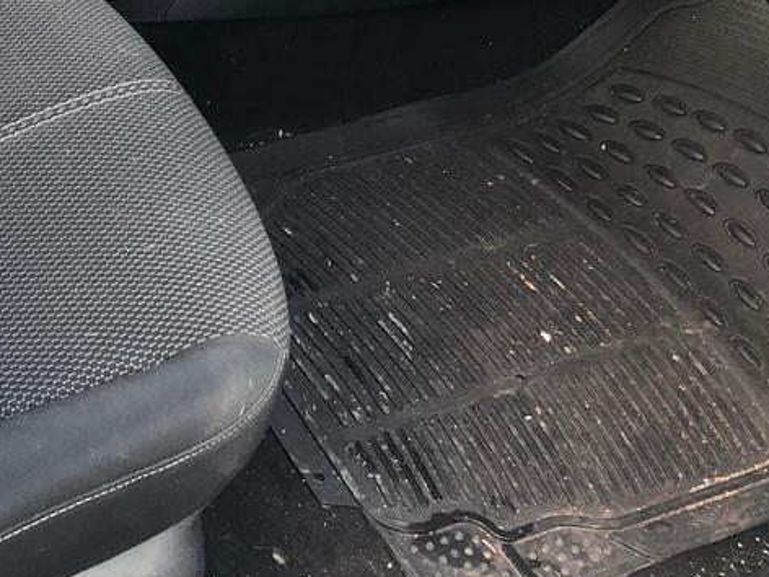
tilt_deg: -35.4
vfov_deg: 18.3
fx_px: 1688
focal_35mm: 76
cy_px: -134
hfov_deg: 24.1
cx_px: -67
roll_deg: -2.5
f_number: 1.8
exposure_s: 1/30
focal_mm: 3.99
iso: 20
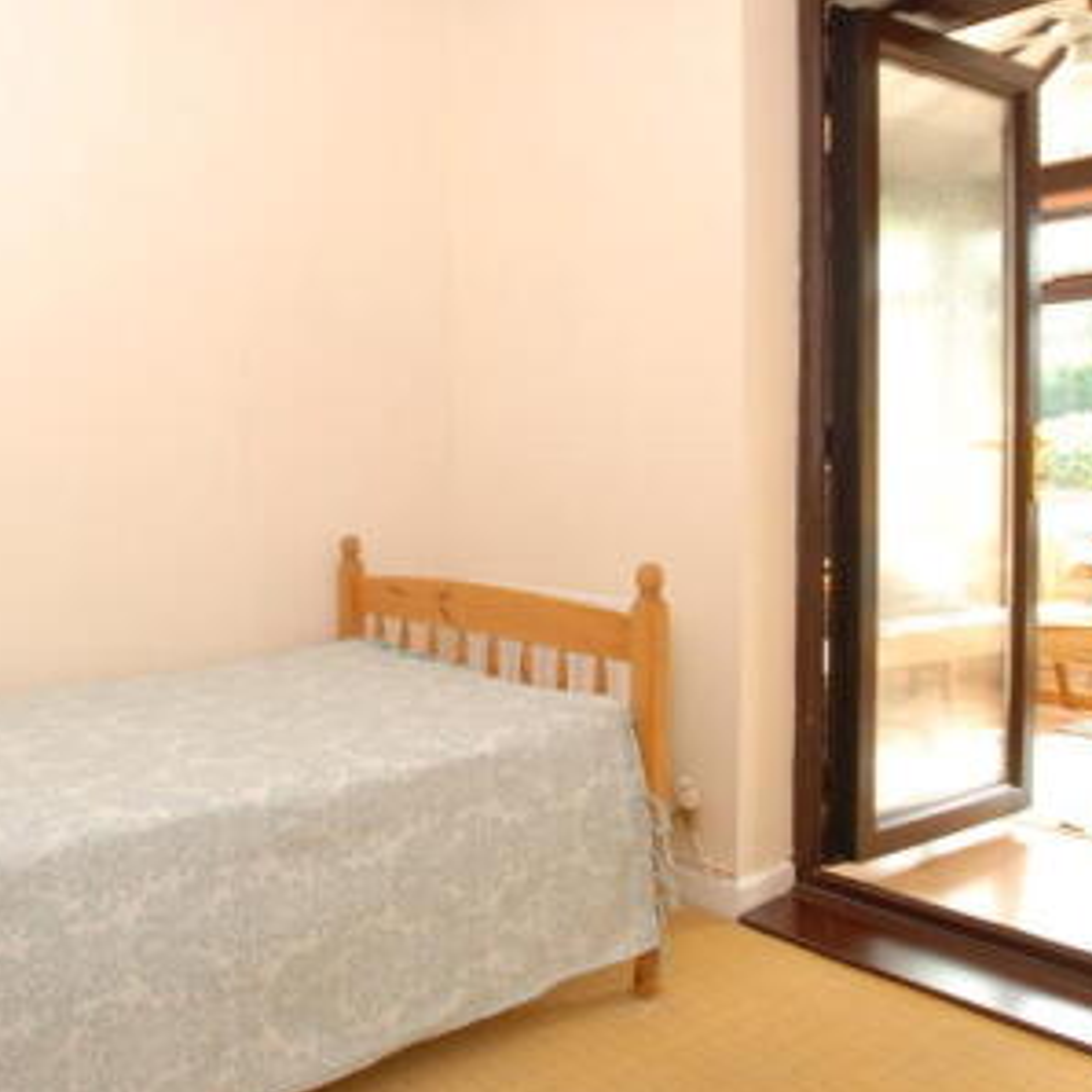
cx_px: 288
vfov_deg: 57.2
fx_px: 999
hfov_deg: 54.9
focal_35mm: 28
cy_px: 504
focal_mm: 10
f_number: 4
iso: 100
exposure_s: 1/6
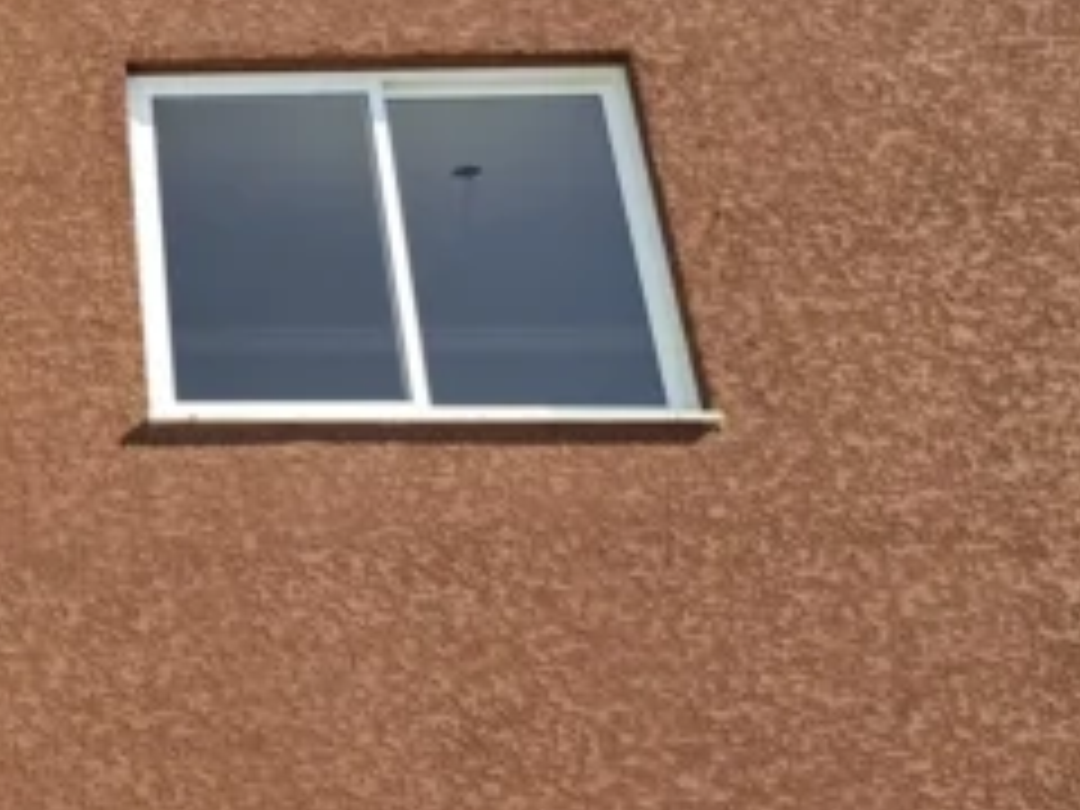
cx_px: -162
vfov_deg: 20.8
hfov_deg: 25.7
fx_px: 2153
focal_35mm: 69
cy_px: 45
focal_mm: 5.54
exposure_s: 1/599
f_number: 1.8
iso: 50
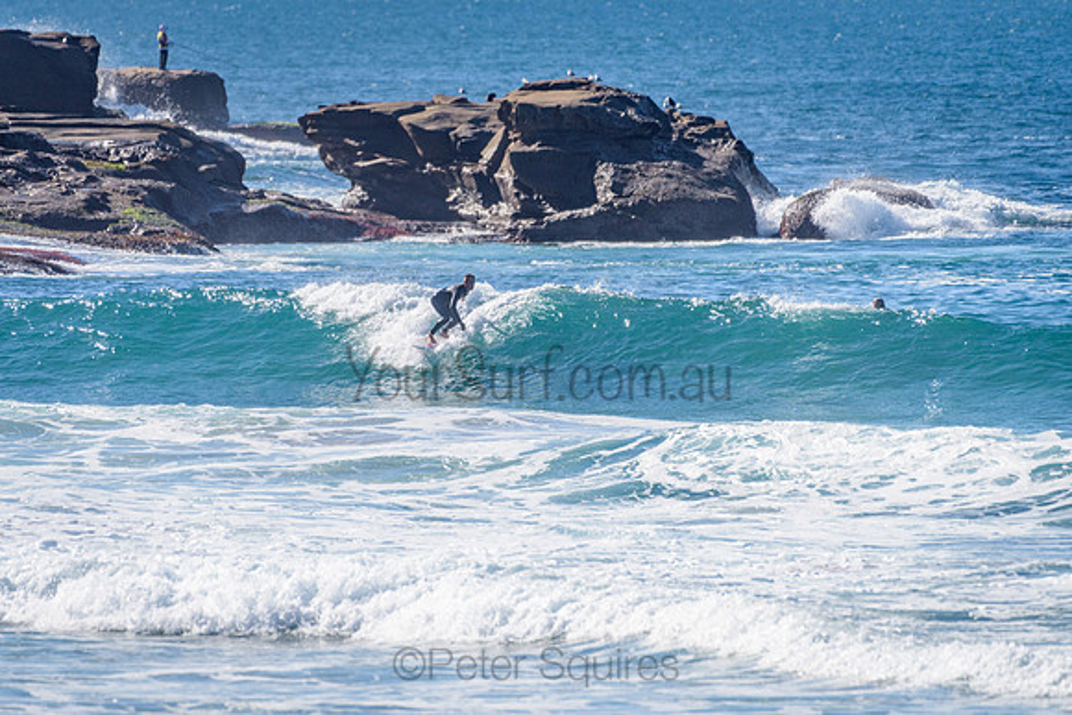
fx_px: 18265
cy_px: 334
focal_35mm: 613
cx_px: 468
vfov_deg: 2.2
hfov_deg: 3.4
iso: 250
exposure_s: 1/4000
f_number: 5.6
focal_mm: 500
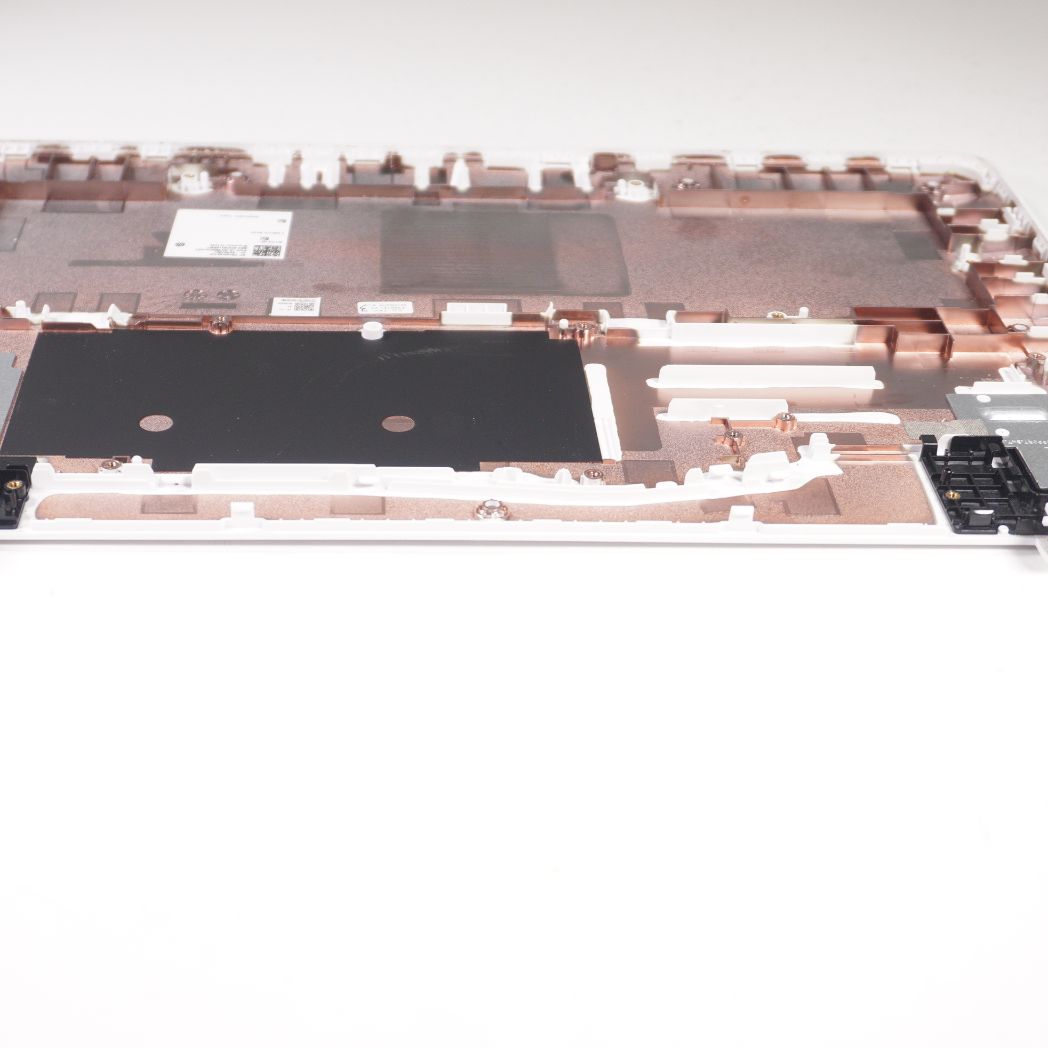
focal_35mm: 53
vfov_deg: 32.4
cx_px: 481
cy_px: 521
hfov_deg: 32.4
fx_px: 1803
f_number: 5
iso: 800
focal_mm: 27
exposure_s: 1/400
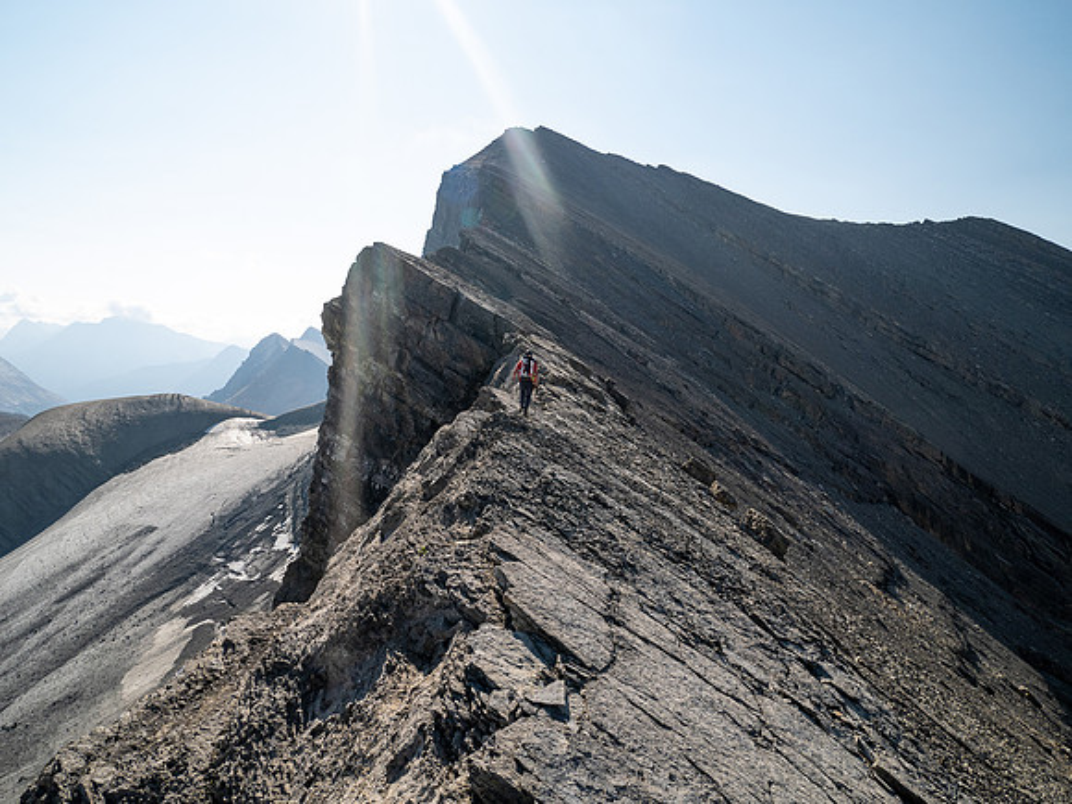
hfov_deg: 71.6
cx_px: 536
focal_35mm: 24
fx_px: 743
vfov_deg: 56.8
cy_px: 402
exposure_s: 1/200
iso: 200
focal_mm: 12
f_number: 8
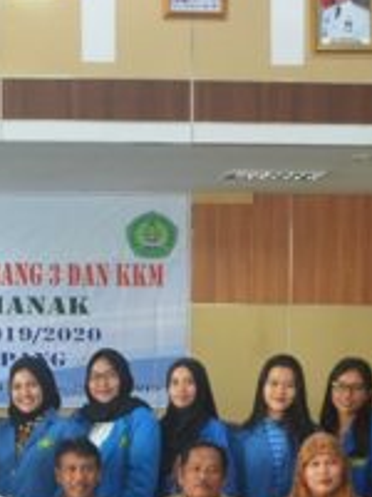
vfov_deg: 19.0
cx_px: -29
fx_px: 1447
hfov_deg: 14.3
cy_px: 467
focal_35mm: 101
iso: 1400
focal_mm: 20
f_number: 3.5
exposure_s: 1/160
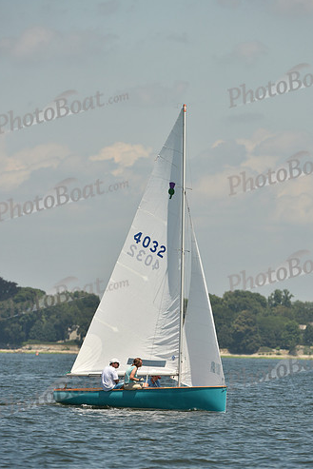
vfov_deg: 5.2
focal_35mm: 400
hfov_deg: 3.4
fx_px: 5213
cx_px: 178
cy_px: 234
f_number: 7.1
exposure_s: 1/1250
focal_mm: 340
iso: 250
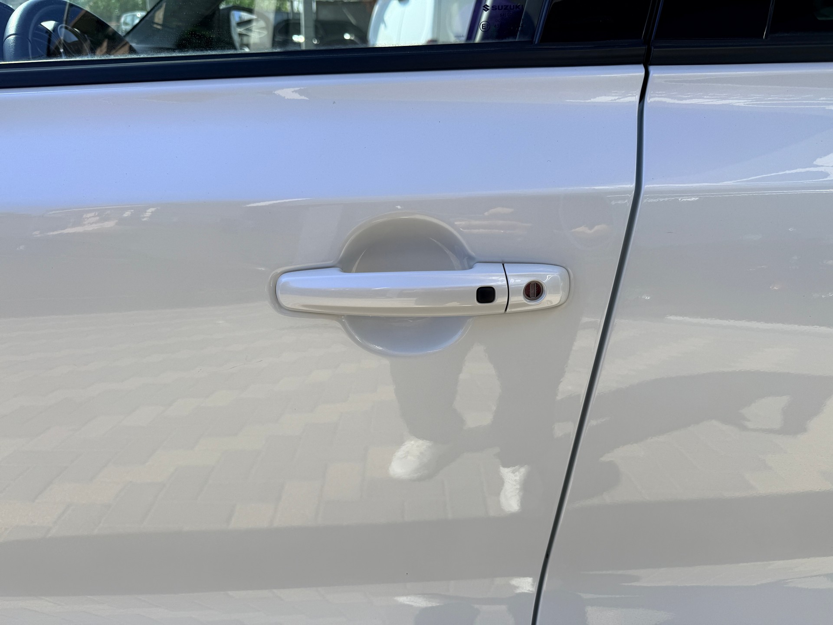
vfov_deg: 56.8
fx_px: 578
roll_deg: -2.1
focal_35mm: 24
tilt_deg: -23.6
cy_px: 312
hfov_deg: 71.6
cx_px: 416
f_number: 1.78
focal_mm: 6.76
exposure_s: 1/2703
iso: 80
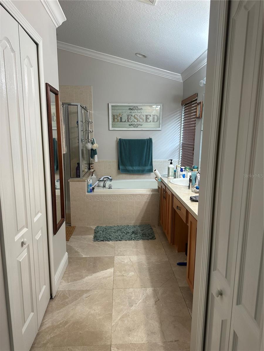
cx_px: 132
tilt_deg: -9.5
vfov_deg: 71.6
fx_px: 244
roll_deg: -1.7
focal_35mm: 24
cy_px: 176
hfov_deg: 56.8
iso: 125
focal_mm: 6.86
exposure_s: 1/60
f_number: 1.78
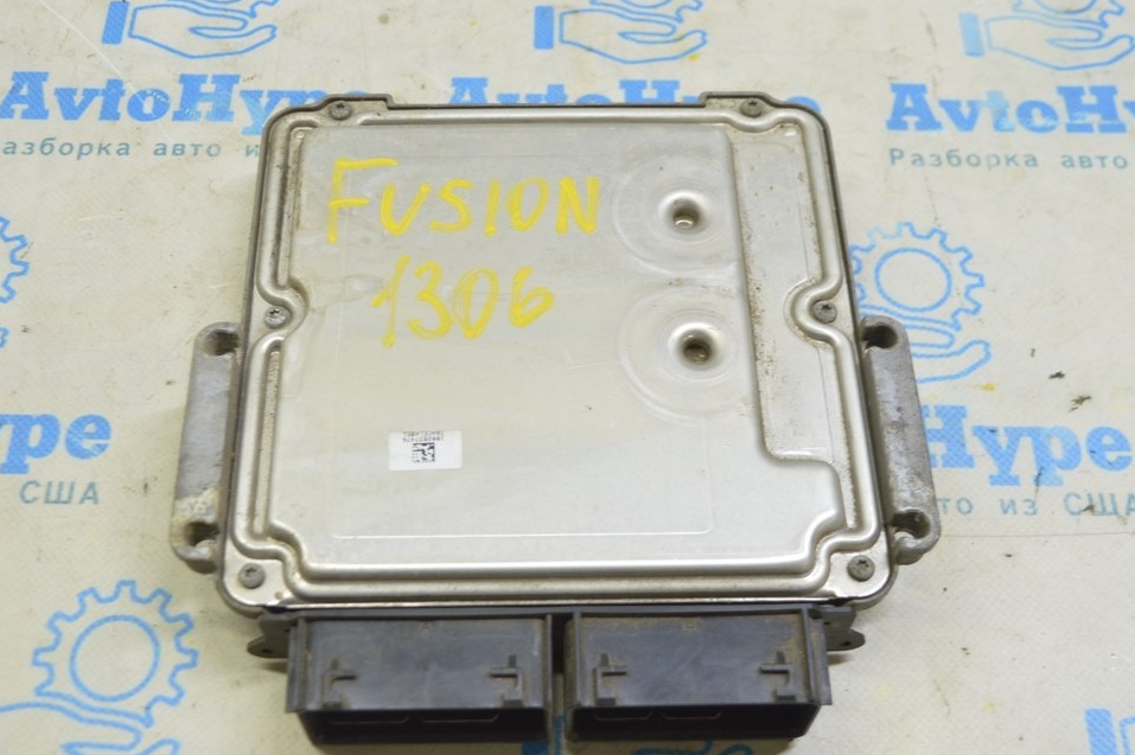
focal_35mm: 47
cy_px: 378
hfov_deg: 42.3
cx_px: 530
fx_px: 1466
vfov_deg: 28.9
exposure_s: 1/20
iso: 400
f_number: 5.6
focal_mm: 29
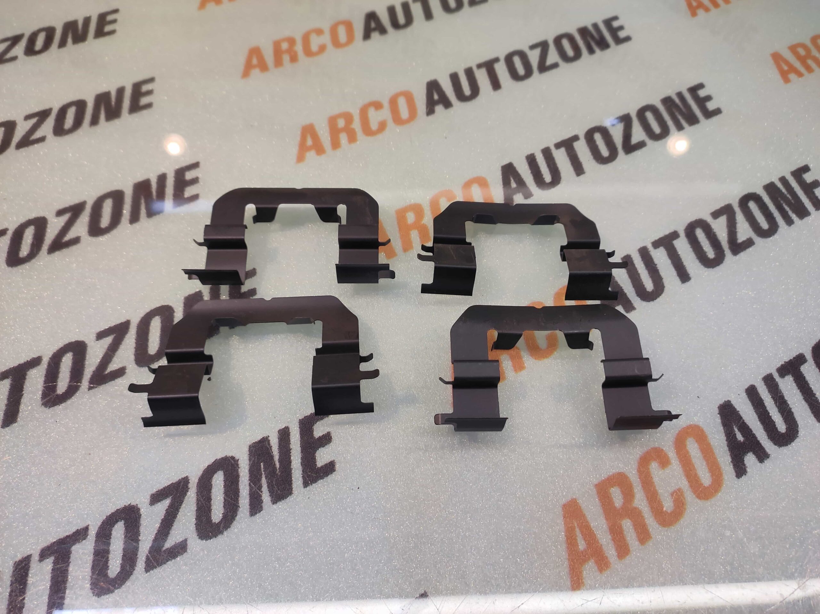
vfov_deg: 74.7
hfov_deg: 91.1
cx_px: 410
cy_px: 307
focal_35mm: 17
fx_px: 402
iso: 100
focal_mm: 4.74
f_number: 1.79
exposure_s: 1/33
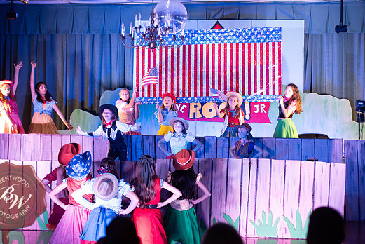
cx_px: 176
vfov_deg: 12.6
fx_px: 1106
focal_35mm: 109
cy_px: 110
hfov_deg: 18.7
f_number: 2.8
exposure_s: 1/100
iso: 1250
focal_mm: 98
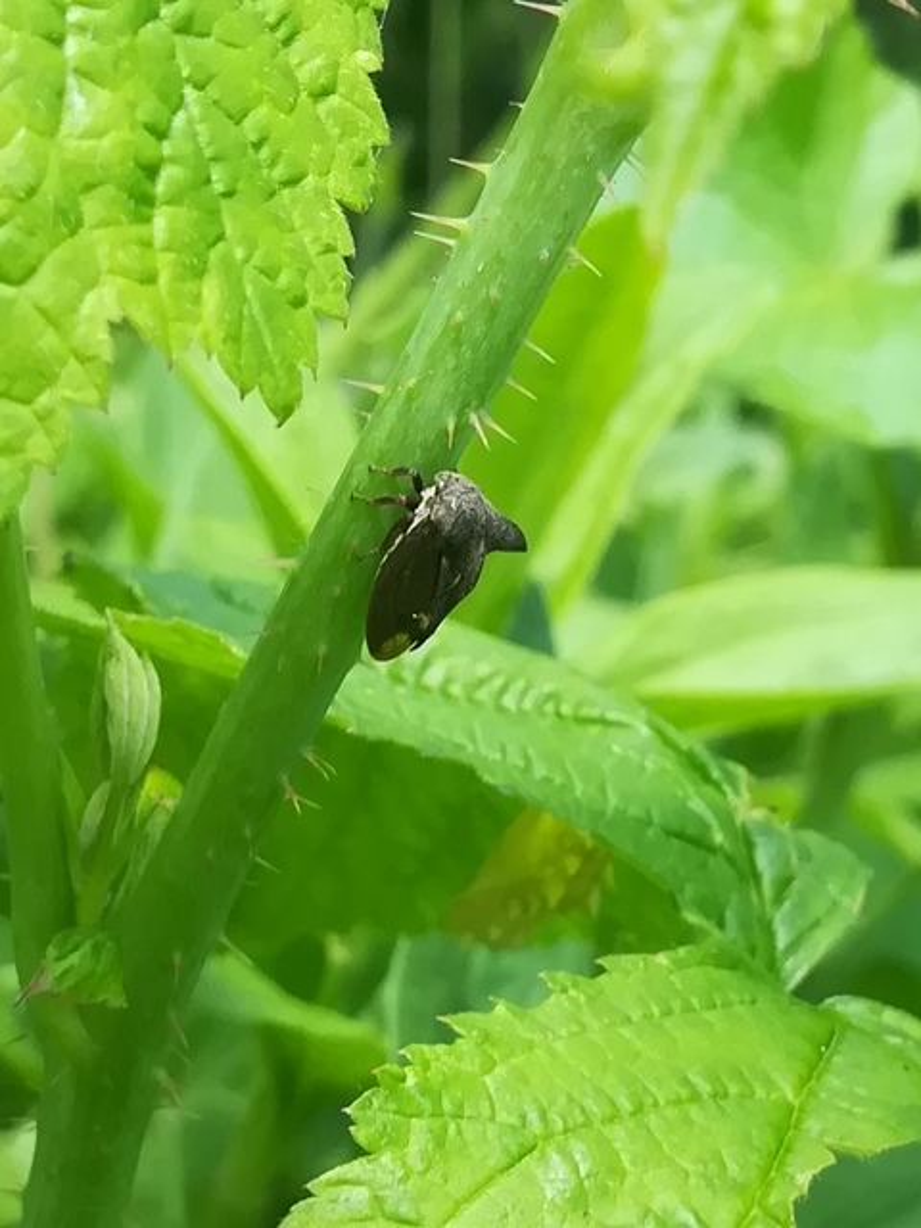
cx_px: 460
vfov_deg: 67.3
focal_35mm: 26
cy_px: 614
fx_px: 922
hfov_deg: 53.1
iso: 50
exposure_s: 1/150
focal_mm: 3.83
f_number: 2.2
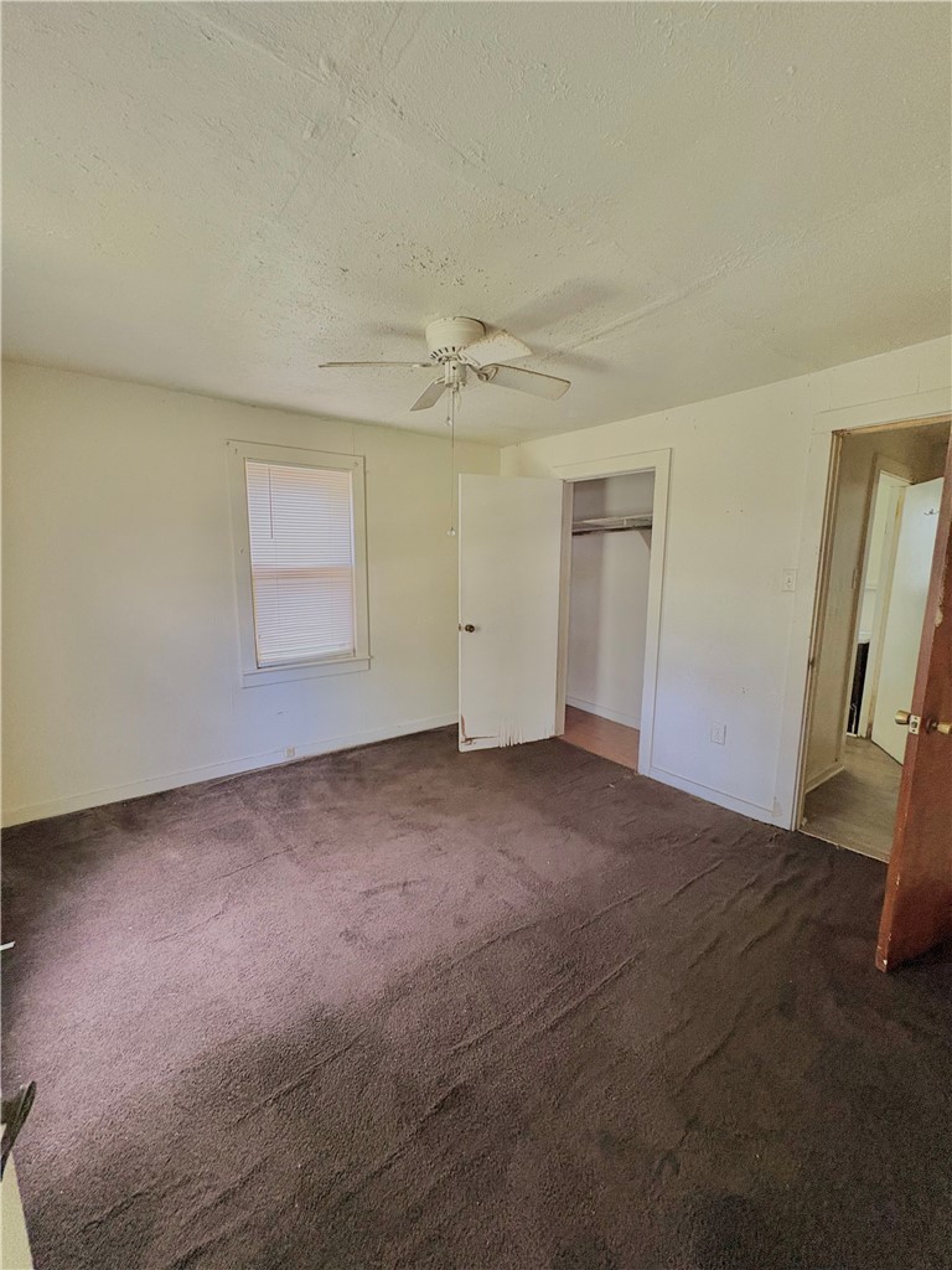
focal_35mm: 14
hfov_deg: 85.7
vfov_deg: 102.1
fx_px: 513
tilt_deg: -8.7
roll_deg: -2.1
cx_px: 476
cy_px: 635
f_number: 2.2
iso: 500
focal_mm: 2.22
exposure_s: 1/60
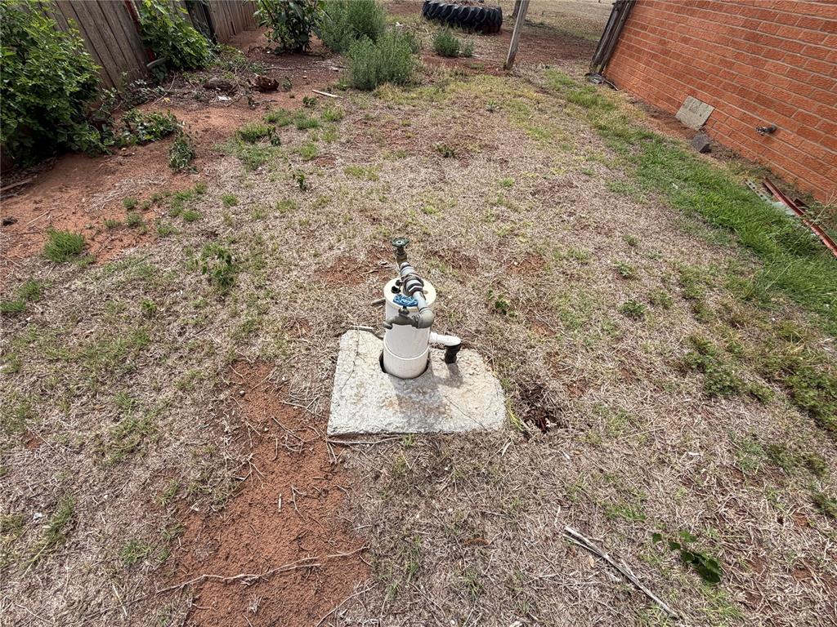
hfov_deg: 102.1
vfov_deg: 85.7
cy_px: 314
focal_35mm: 14
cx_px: 418
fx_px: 339
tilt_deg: -46.7
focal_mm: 2.22
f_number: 2.2
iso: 40
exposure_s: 1/770
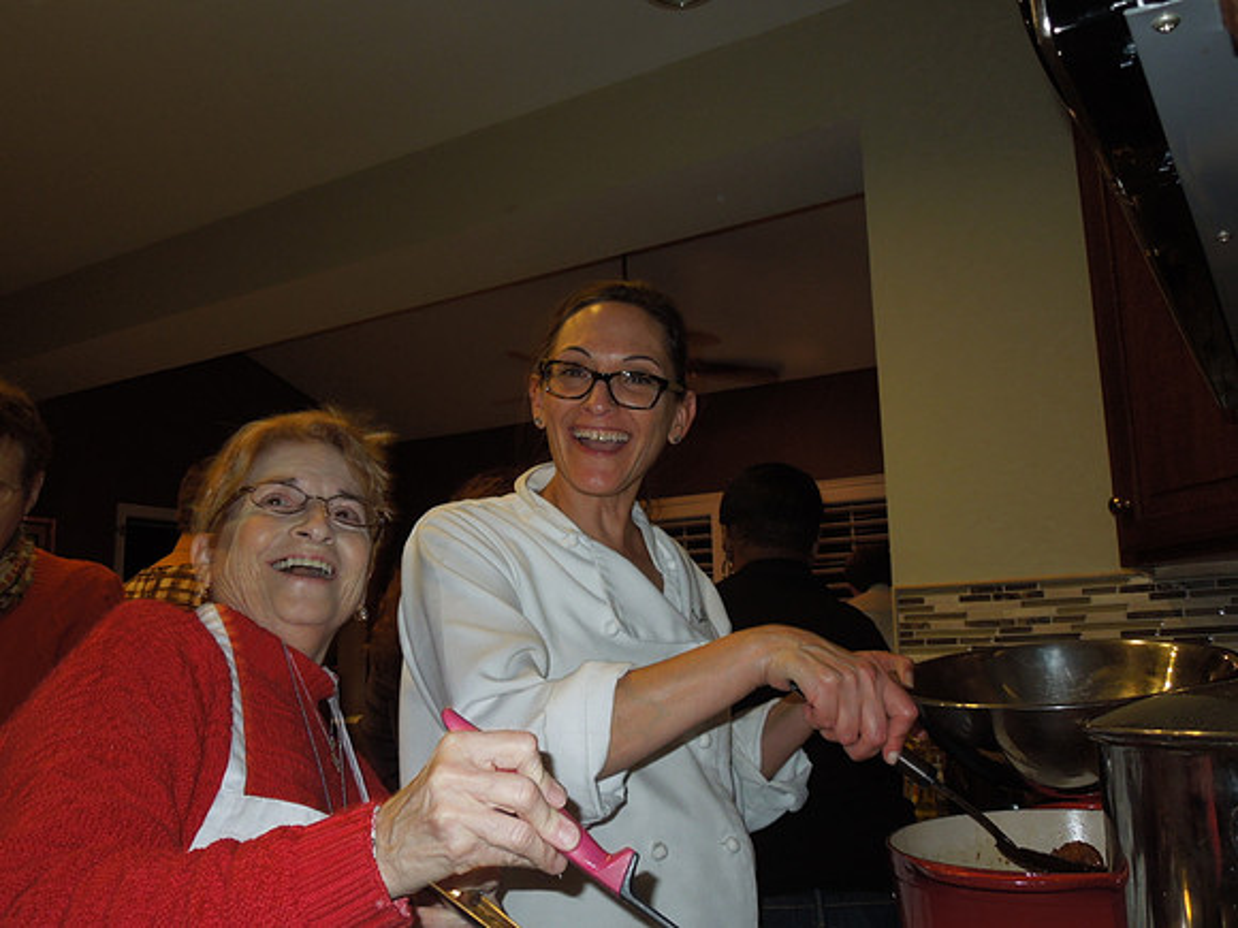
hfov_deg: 58.4
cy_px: 464
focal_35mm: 31
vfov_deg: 45.4
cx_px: 619
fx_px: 1109
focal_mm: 5.6
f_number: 3.6
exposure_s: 1/30
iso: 200
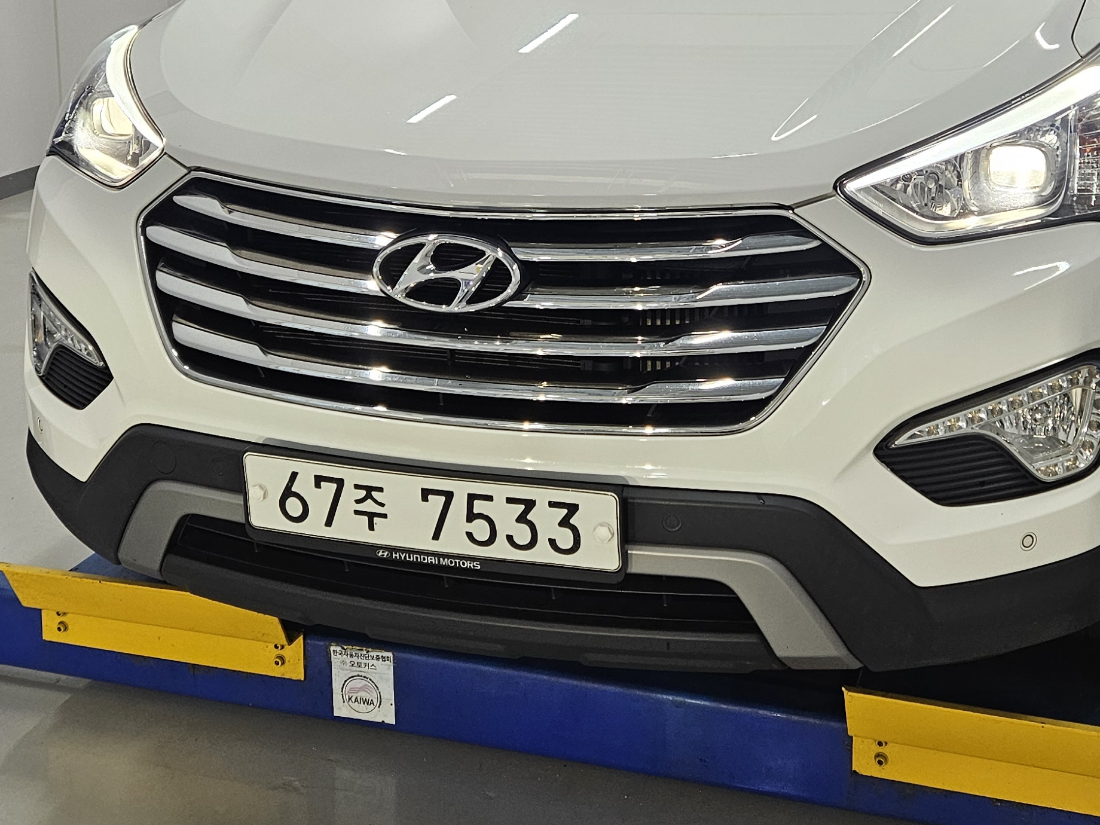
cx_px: 667
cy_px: 85
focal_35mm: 50
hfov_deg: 38.0
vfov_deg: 28.0
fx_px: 1589
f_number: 1.8
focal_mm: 5.4
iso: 160
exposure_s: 1/120
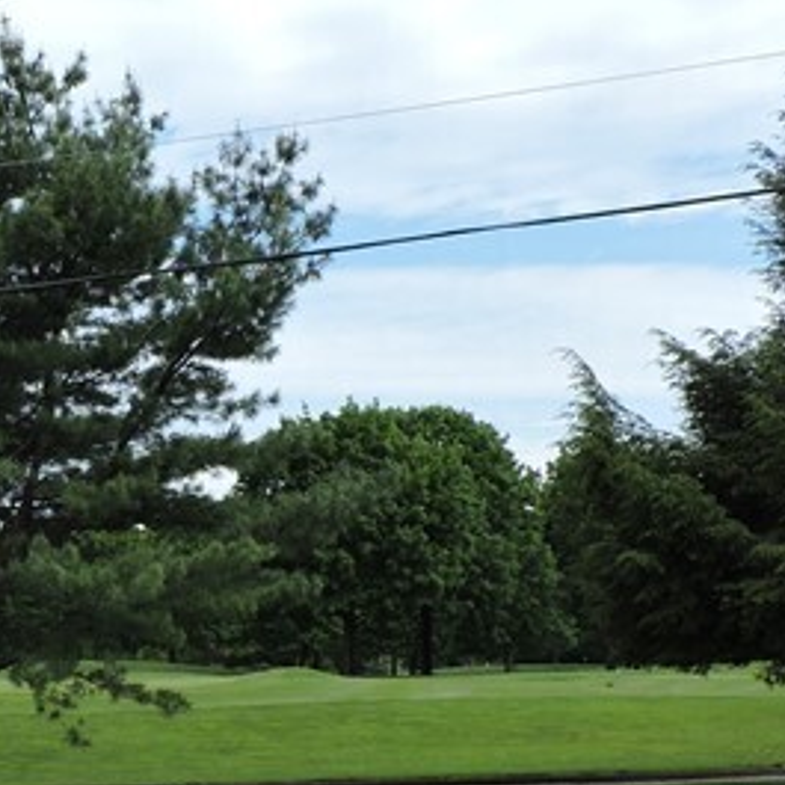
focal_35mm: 82
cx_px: -98
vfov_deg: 21.1
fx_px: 2104
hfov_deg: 20.1
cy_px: 515
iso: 100
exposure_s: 1/1000
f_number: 3
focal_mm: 4.3
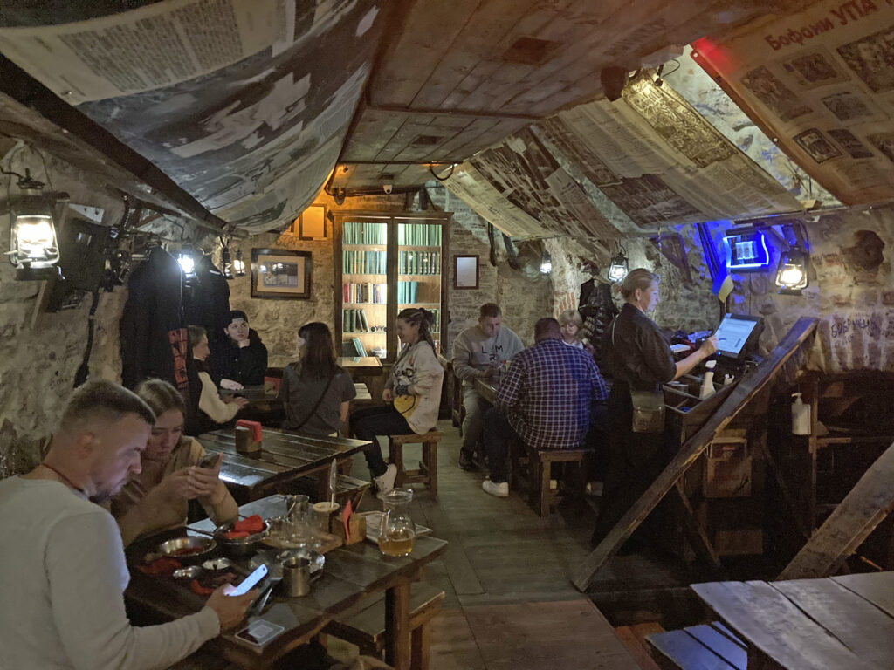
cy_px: 335
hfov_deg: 63.4
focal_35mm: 28
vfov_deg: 49.7
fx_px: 723
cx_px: 447
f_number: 1.8
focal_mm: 3.99
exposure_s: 1/15
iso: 1250
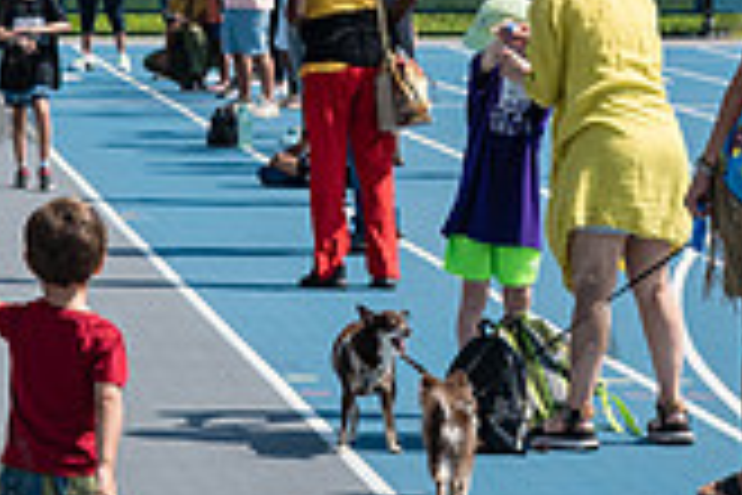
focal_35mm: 250
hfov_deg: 8.2
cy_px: 111
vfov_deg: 5.5
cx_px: -153
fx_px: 5152
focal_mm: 62
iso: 400
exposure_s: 1/1600
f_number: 5.6
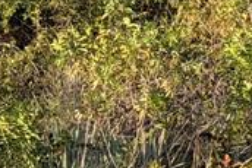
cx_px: 144
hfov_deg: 6.9
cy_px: -126
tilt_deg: +4.2
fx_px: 2081
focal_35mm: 297
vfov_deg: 4.6
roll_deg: -0.7
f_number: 1.78
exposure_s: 1/2494
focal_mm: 6.76
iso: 64
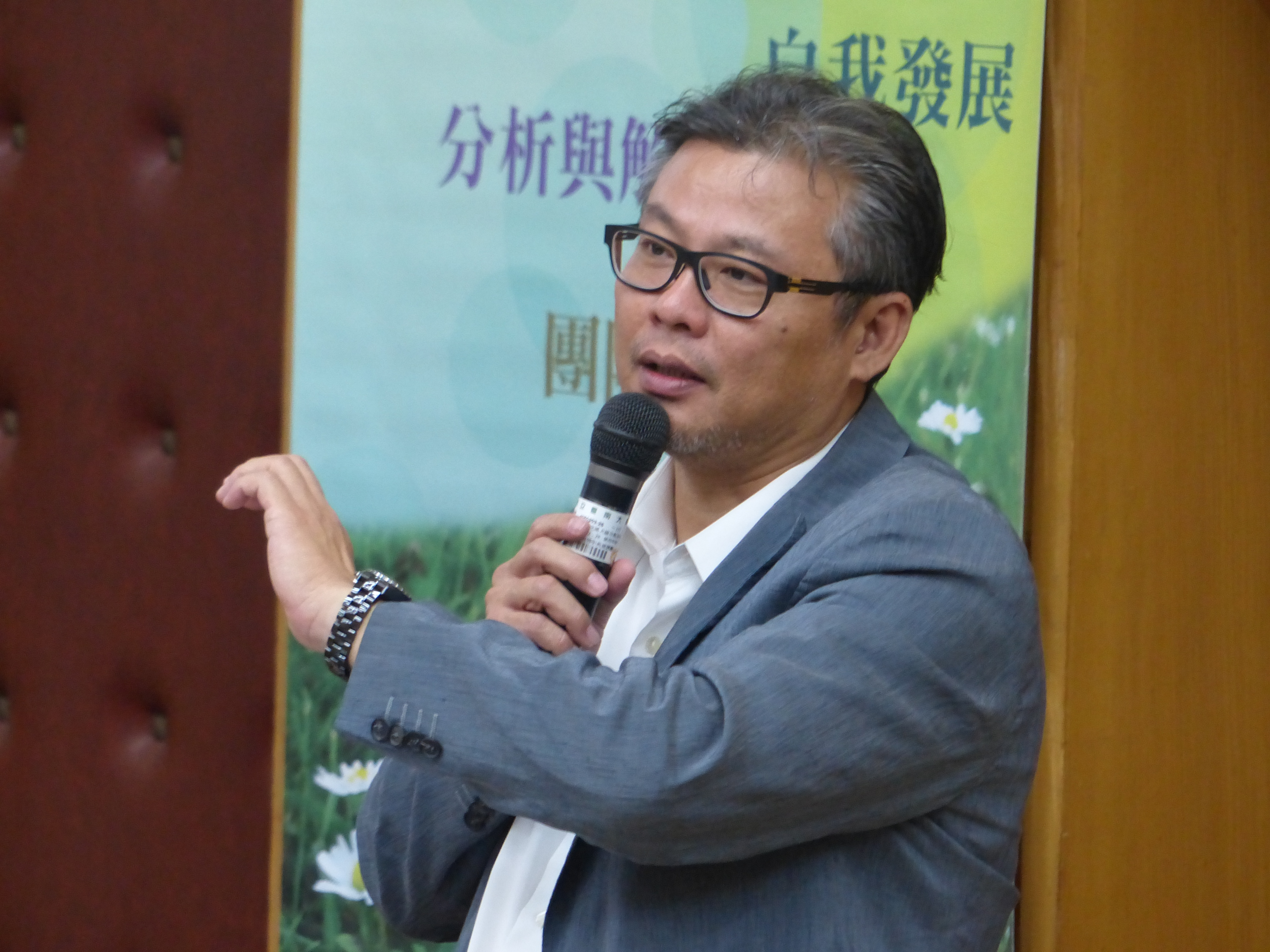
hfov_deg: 5.5
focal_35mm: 359
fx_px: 13171
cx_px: 635
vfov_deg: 4.1
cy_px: 476
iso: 500
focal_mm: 64.6
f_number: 2.8
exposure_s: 1/50
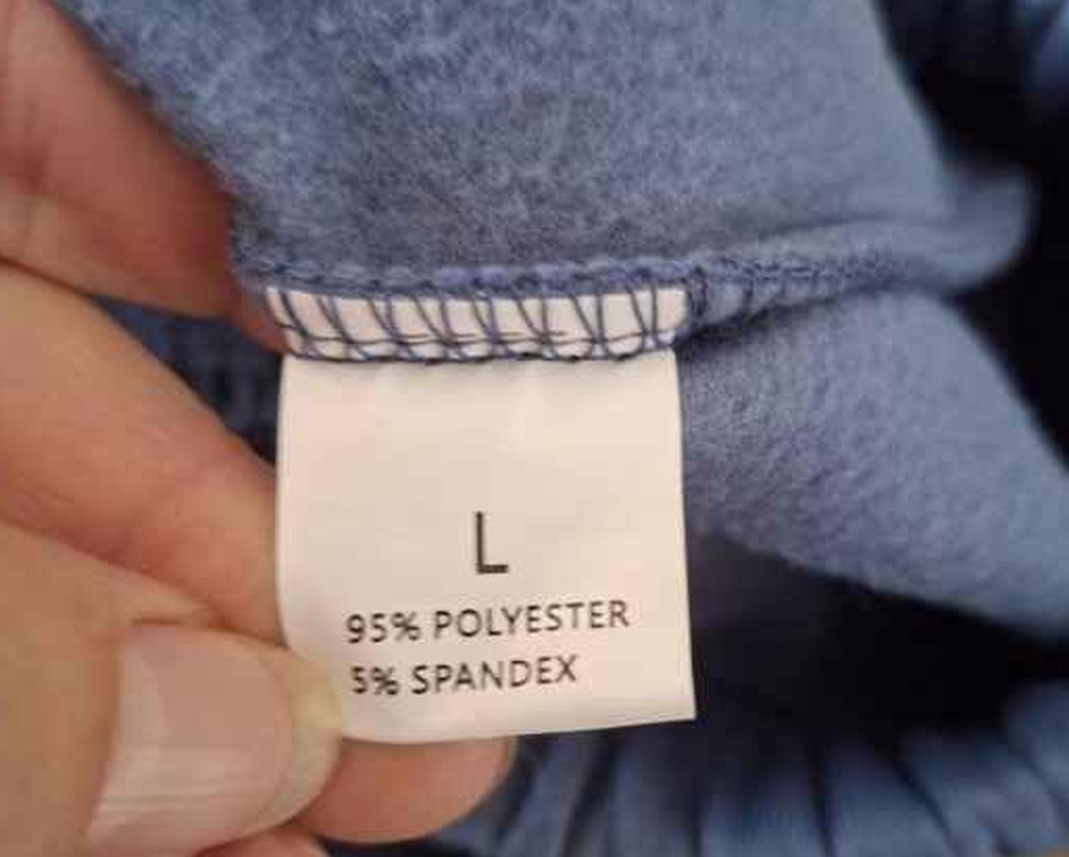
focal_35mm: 35
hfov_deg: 51.5
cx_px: 567
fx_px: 1108
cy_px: 461
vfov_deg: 42.2
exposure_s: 1/33
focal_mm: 5.54
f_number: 1.8
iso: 320
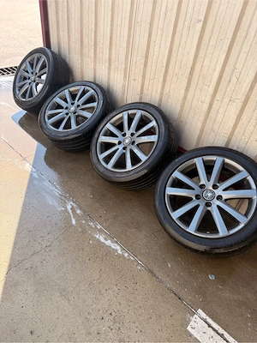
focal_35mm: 24
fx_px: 238
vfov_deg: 71.6
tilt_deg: -39.4
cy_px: 172
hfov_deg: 56.8
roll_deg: -8.5
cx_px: 128
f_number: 1.78
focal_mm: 6.76
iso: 100
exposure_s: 1/1337
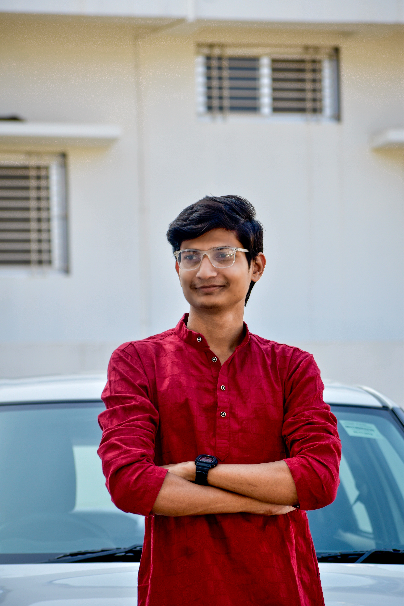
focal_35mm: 165
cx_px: 202
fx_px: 2777
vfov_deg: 12.5
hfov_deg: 8.3
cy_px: 303
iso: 100
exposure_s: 1/200
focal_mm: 110
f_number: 6.3
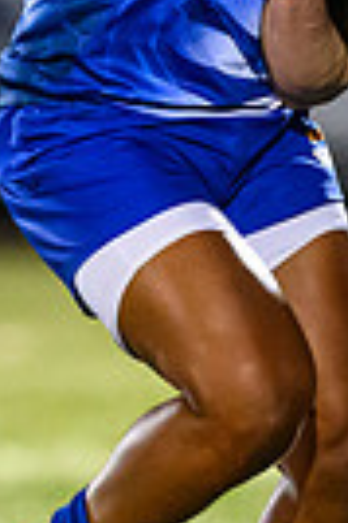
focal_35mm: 2835
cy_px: 309
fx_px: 41211
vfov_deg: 0.7
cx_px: 290
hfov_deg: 0.5
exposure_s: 1/1000
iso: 8000
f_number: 3.2
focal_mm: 400
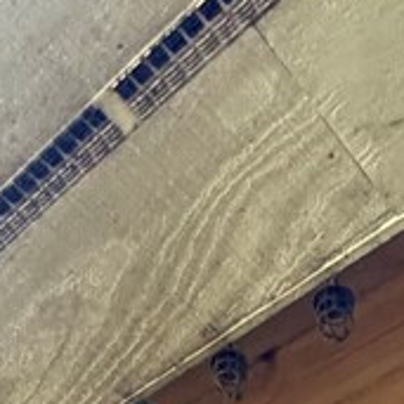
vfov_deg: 11.8
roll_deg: +1.1
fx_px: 977
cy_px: 1193
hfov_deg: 22.7
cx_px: 369
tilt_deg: -5.5
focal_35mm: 74
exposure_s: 1/121
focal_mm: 2.22
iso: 200
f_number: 2.2
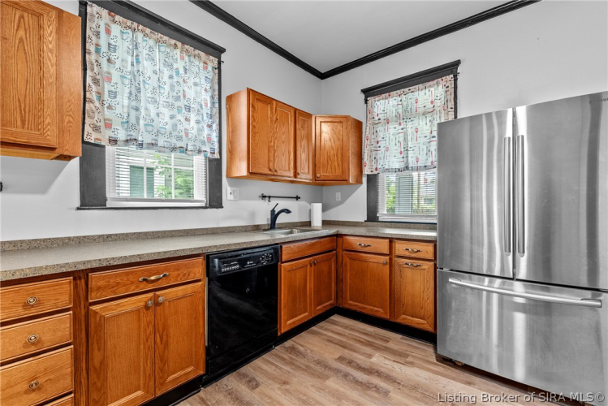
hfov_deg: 96.7
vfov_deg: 73.8
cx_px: 304
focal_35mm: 16
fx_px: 270
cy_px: 203
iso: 1000
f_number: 11
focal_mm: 16
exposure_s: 1/1.67
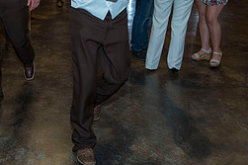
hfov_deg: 32.7
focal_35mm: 60
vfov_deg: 21.8
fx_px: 413
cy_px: 4
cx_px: 59
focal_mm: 26
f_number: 4
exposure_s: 1/125
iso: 1600
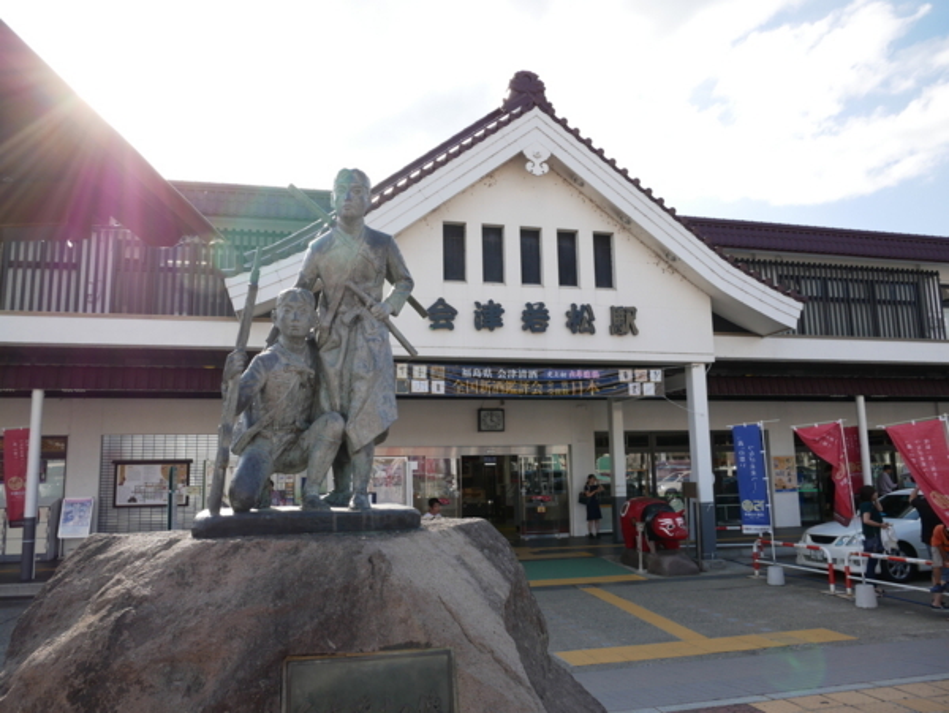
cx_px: 474
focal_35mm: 26
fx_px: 713
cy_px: 356
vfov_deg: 53.1
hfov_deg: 67.3
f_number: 6.3
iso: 200
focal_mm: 13
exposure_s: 1/320
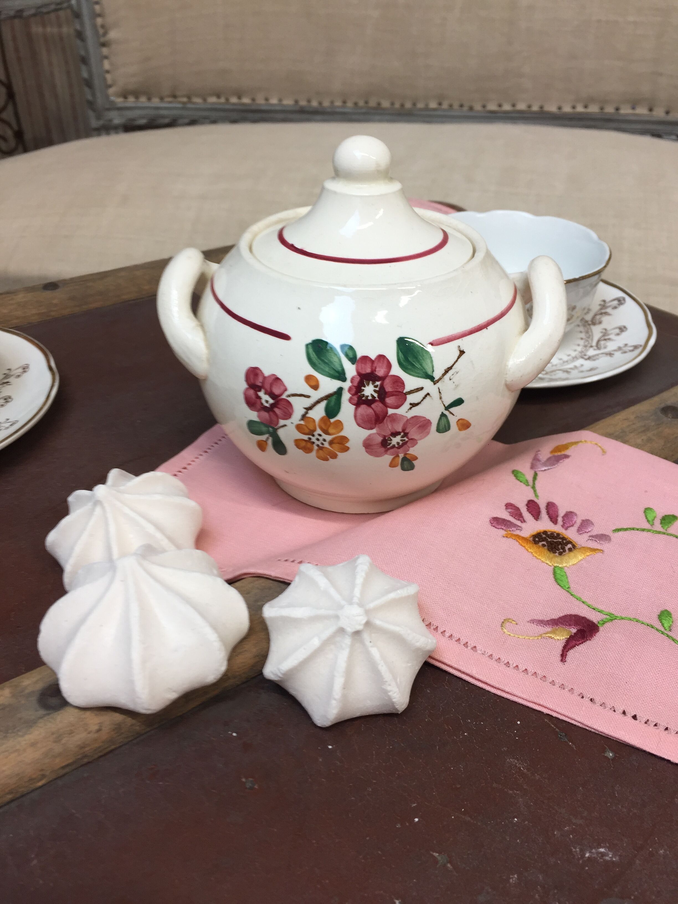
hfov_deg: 48.2
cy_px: 452
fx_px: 757
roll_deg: +1.3
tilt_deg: -33.5
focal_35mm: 29
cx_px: 339
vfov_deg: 61.7
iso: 40
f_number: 2.2
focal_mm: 4.15
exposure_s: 1/50
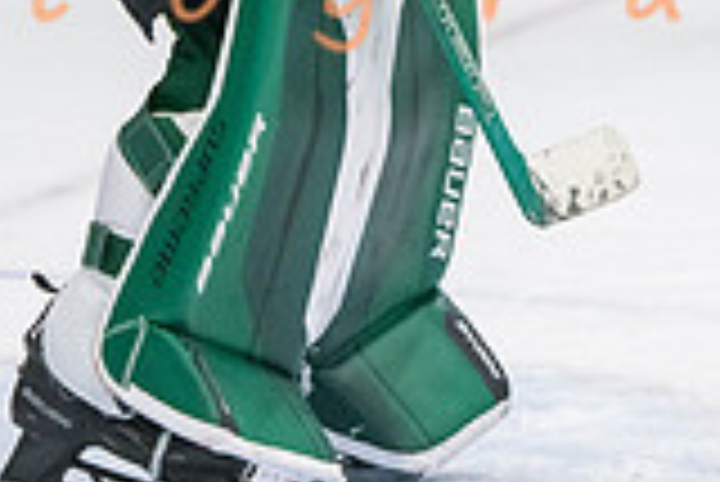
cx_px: 387
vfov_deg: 2.5
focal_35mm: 560
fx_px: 11210
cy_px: -183
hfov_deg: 3.7
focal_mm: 122
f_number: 3.2
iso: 2500
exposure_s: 1/640
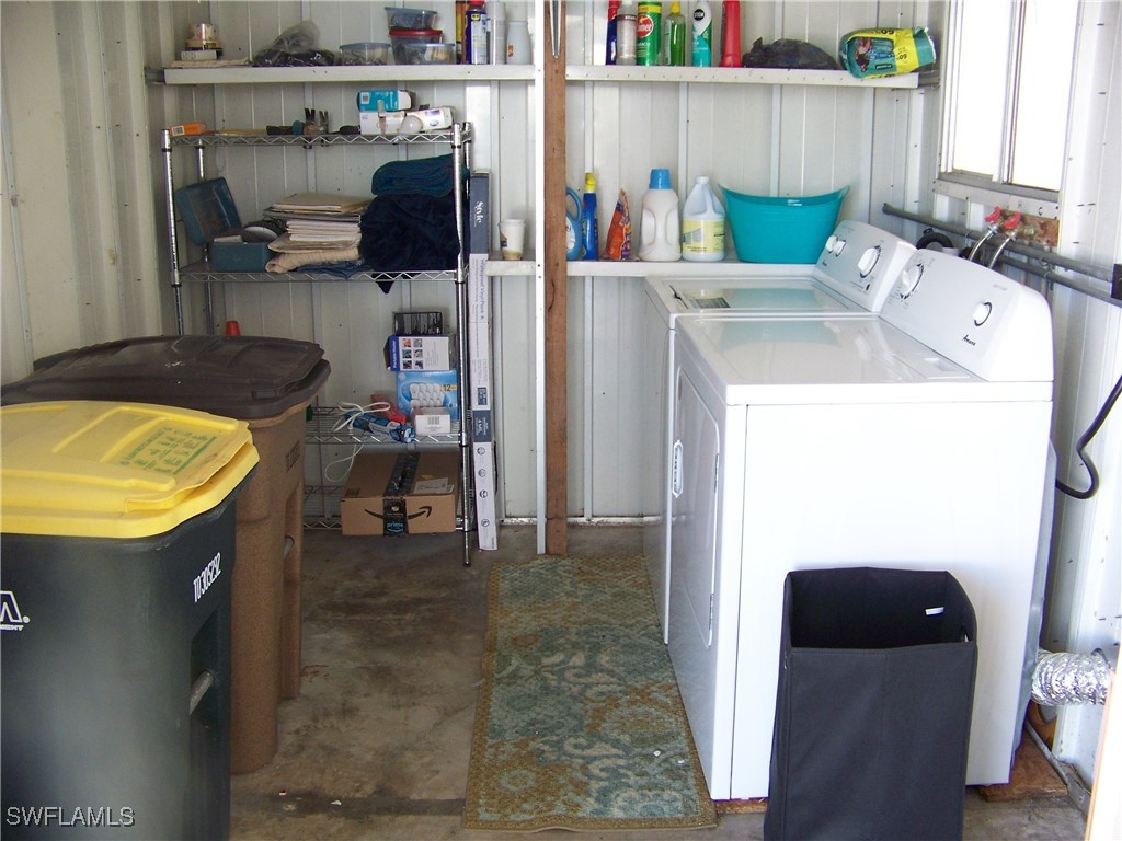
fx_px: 1167
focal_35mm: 36
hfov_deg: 51.4
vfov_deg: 39.7
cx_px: 561
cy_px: 420
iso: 125
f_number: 2.8
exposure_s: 1/30
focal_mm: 5.85
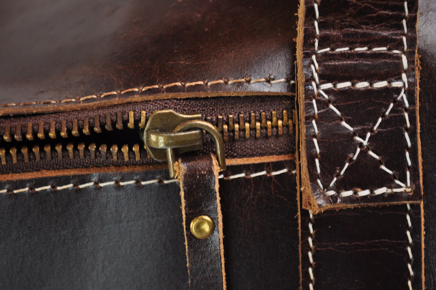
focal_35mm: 82
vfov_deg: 16.5
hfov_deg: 24.6
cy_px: 145
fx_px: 998
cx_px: 218
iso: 125
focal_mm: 55
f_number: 5.6
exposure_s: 1/25
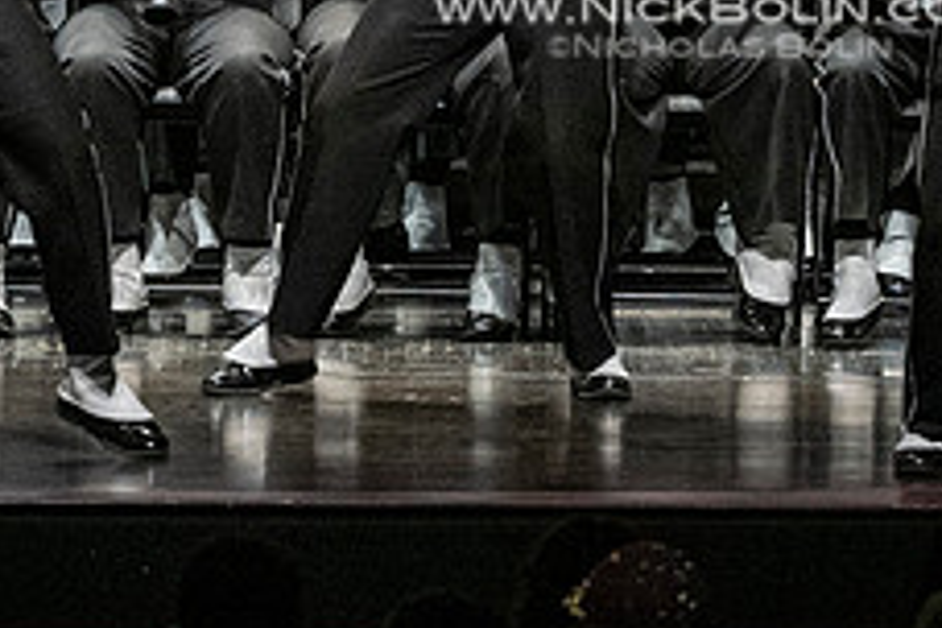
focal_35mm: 552
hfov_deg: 3.7
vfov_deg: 2.5
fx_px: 14443
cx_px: 719
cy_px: -140
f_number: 4
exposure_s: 1/500
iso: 4000
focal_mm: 145
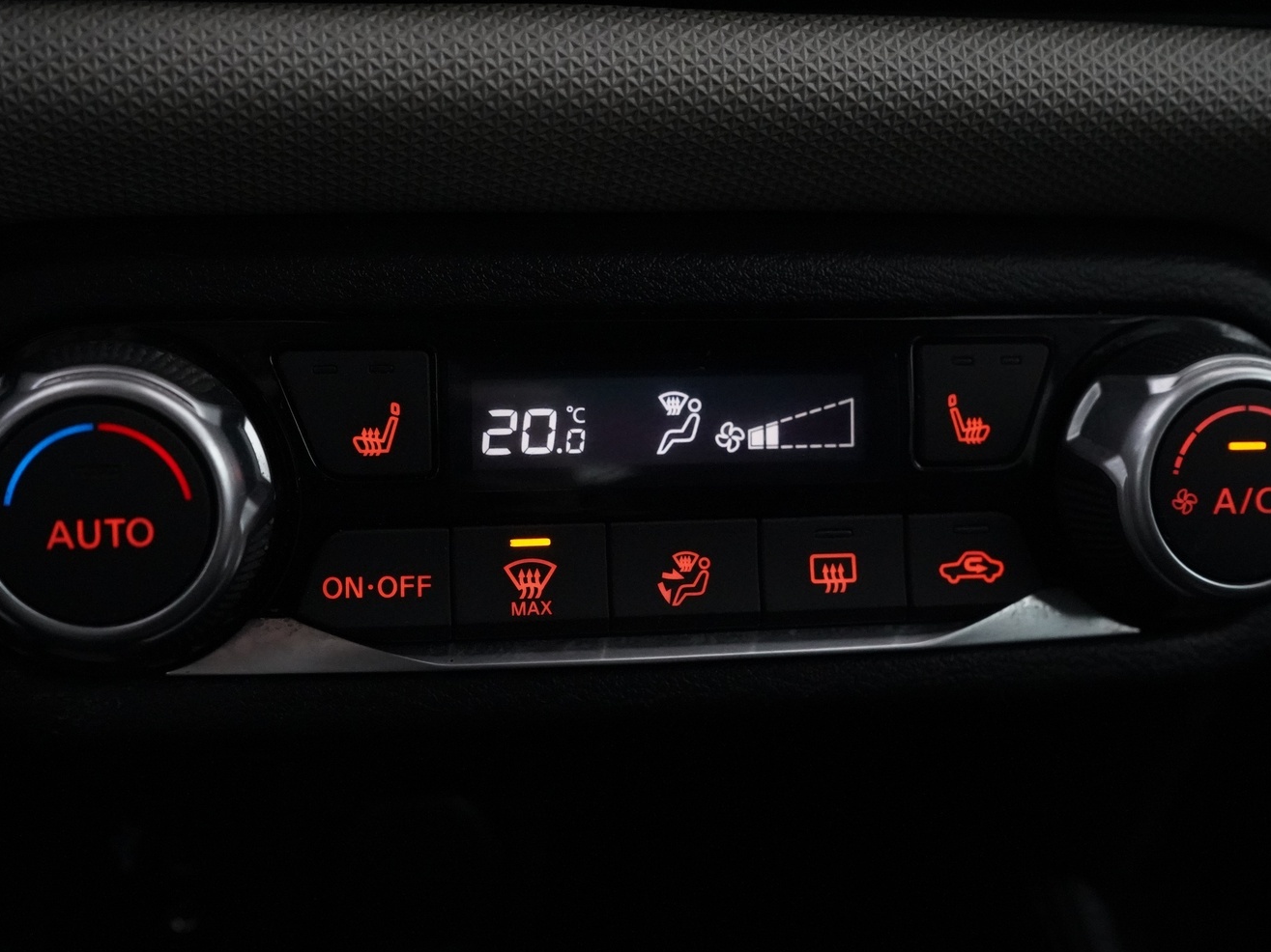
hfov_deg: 42.1
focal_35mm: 45
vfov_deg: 32.2
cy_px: 498
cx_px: 642
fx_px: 1652
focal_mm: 38
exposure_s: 1/60
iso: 12800
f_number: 6.3
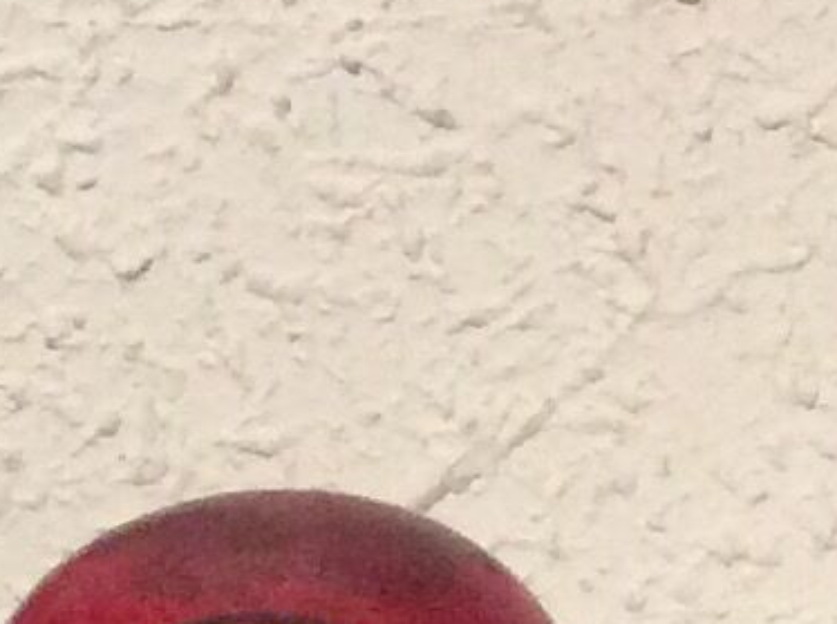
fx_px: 5358
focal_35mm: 222
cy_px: 485
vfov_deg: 6.7
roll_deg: +2.7
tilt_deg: -16.8
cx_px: 416
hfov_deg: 8.9
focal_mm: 3.3
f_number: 2.4
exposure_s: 1/20
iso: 320
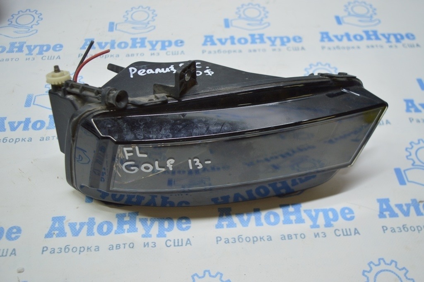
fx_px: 441
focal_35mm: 38
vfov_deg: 35.4
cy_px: 141
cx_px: 212
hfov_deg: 51.3
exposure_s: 1/60
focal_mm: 25
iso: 400
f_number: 4
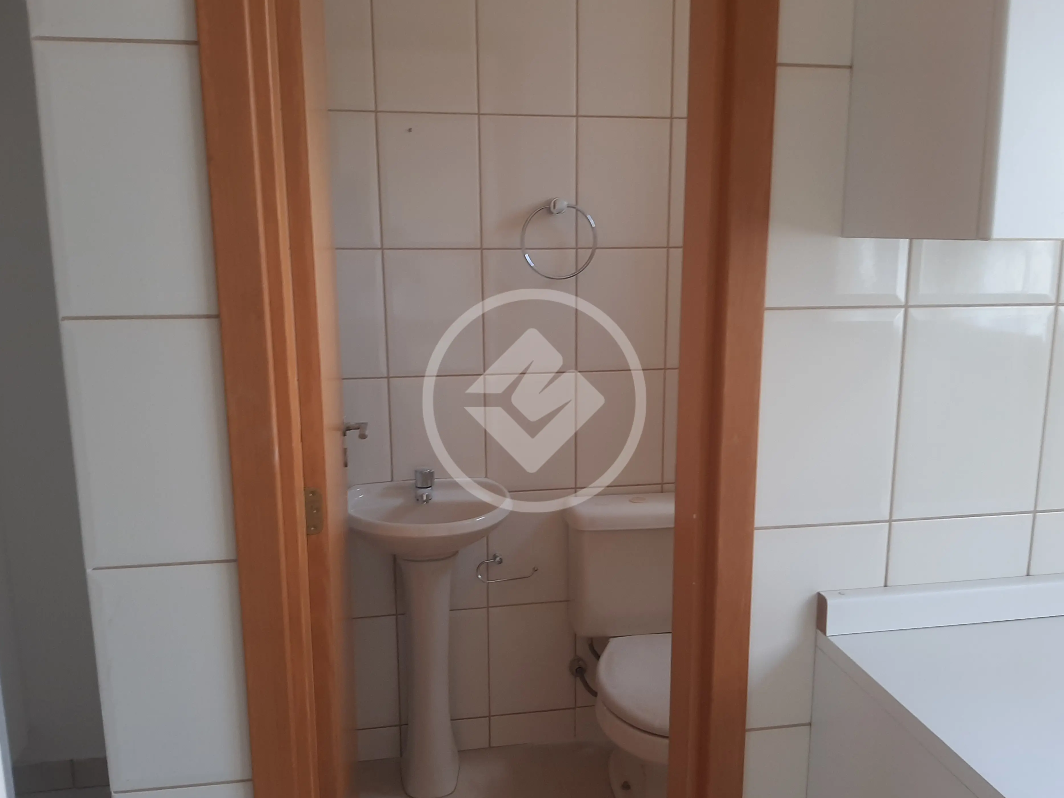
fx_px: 891
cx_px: 534
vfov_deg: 48.2
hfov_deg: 61.7
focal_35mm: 29
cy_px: 401
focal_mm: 3.93
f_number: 1.7
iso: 80
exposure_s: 1/60
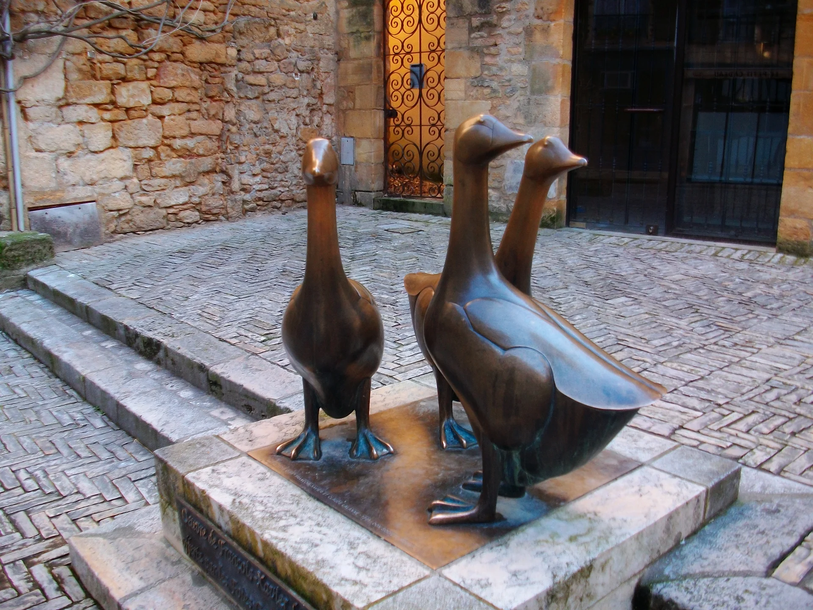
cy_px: 305
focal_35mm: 32
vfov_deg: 44.2
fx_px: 752
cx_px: 406
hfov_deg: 56.8
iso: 80
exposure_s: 1/63.7
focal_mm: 5.7
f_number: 2.9
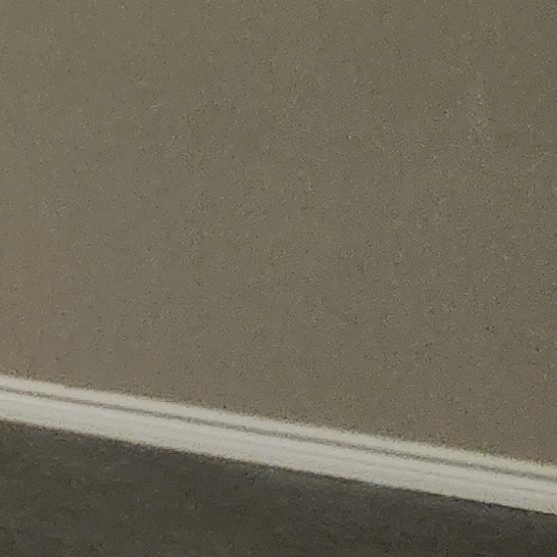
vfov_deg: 11.8
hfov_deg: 8.6
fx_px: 2640
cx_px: -1398
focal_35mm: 145
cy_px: -96
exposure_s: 1/120
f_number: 1.8
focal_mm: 5.4
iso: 400
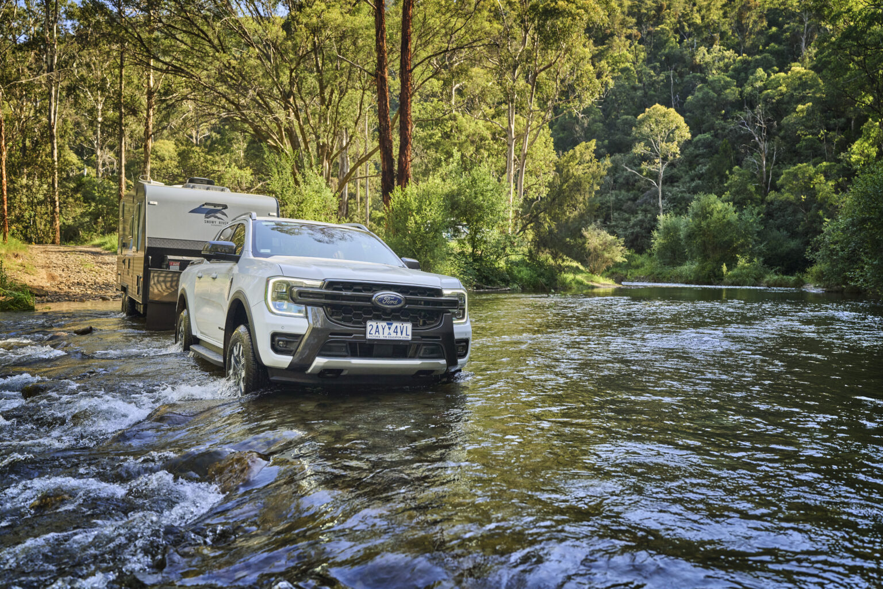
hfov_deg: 63.7
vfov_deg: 45.0
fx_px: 711
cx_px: 442
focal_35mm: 29
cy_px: 294
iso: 500
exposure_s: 1/1000
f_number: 2.8
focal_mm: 29
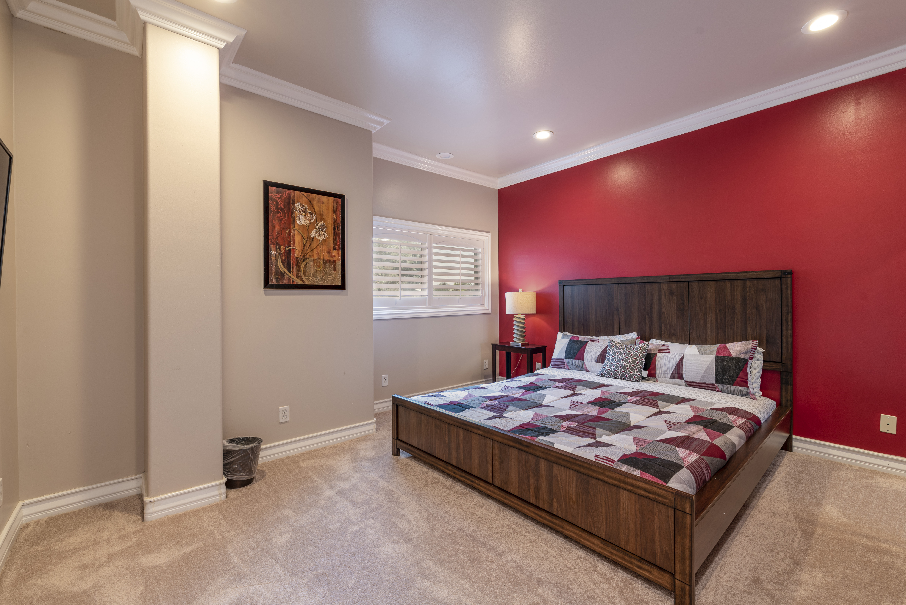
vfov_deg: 77.4
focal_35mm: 15
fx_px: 378
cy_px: 302
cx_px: 453
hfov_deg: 100.4
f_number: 8
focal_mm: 15
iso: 100
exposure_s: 1/125
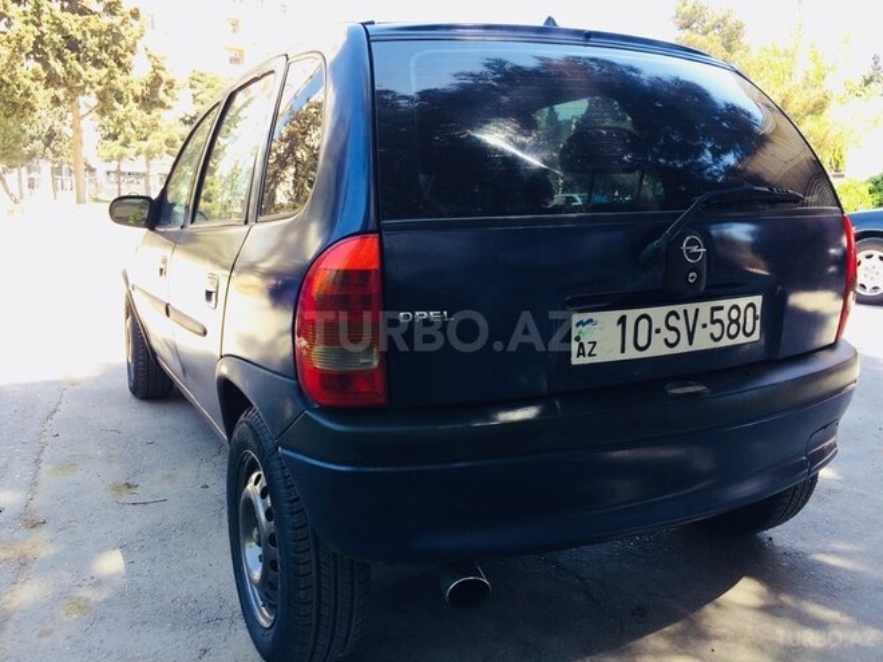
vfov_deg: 48.2
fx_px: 740
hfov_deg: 61.7
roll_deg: -2.9
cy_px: 331
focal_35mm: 29
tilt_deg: -9.3
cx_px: 442
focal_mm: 4.15
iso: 32
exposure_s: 1/120
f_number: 2.2
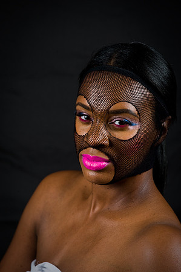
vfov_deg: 10.3
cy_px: 136
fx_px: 1512
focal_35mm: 200
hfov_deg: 6.9
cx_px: 90
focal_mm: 200
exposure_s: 1/125
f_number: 5.6
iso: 200
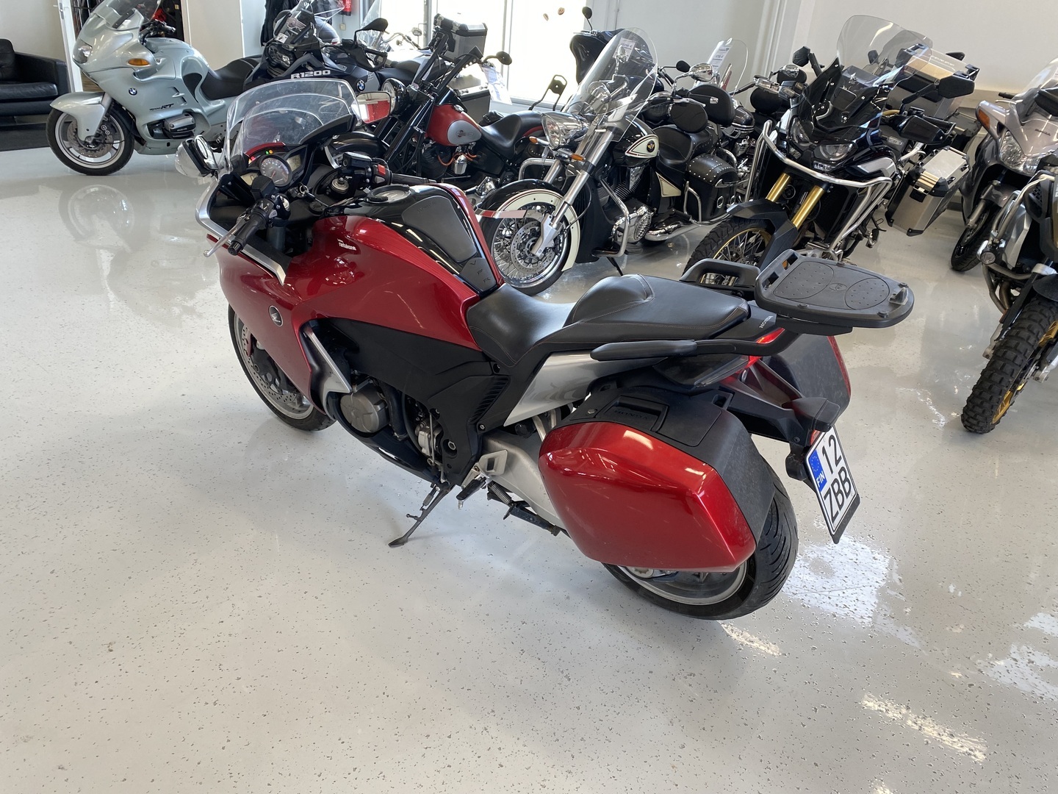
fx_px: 795
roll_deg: -5.1
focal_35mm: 26
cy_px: 397
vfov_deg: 53.1
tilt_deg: -25.3
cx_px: 529
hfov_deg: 67.3
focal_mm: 4.25
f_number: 1.8
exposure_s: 1/100
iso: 64
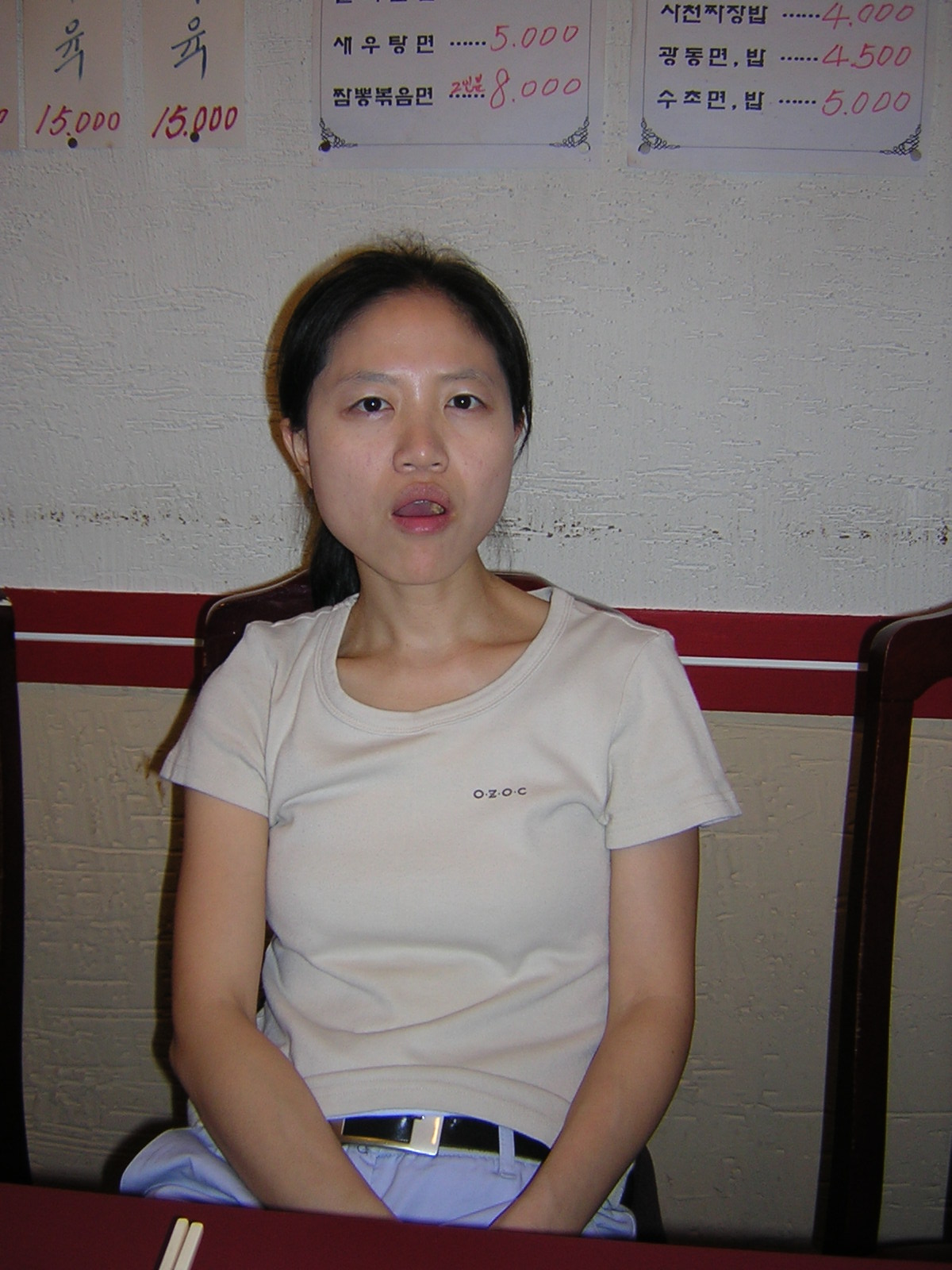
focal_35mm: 36
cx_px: 476
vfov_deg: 51.4
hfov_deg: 39.7
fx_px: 1320
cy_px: 635
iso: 100
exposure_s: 1/60.1
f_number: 2.6
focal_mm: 4.7
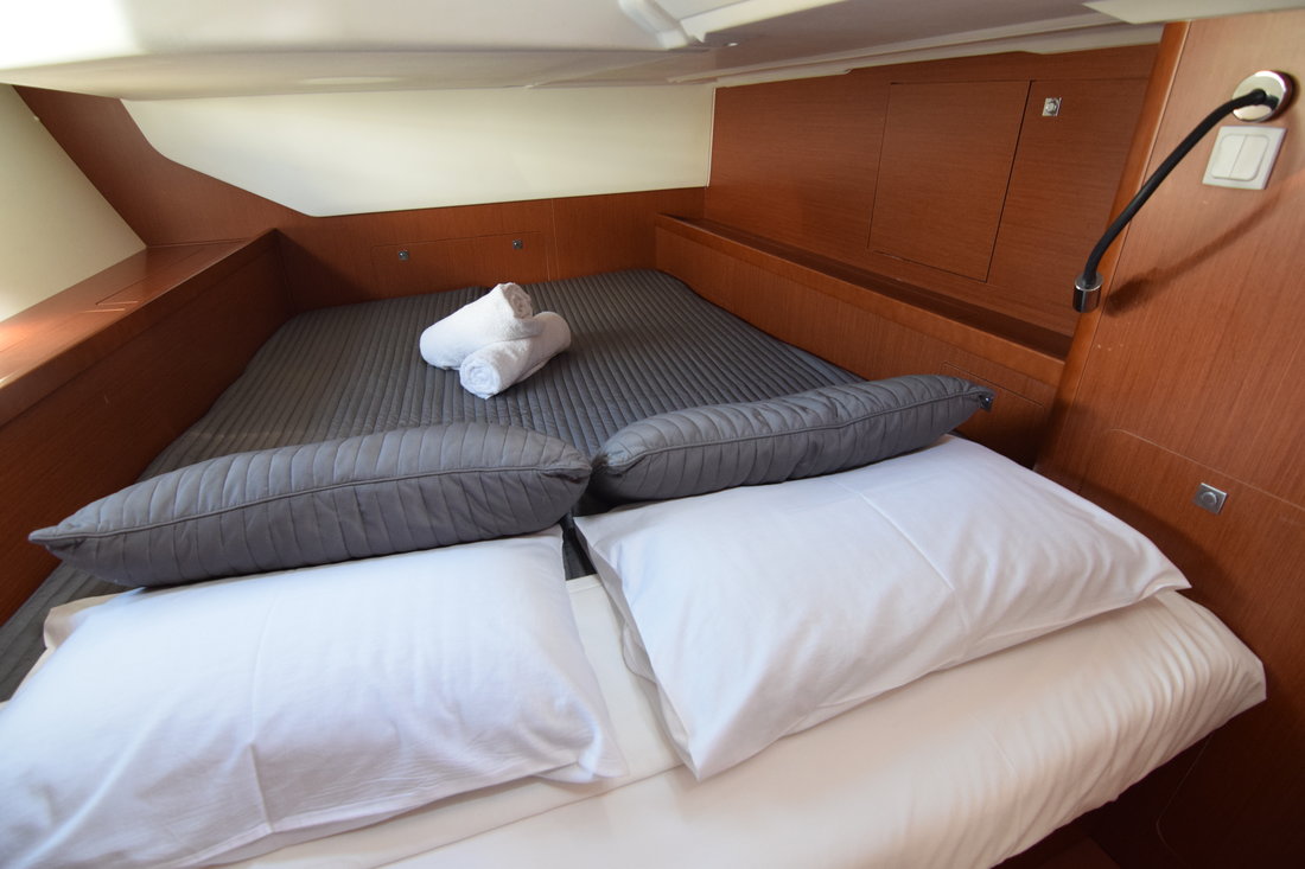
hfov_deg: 95.0
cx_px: 652
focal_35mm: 16
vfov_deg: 72.0
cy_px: 434
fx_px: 598
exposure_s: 1/50
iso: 1600
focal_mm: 11
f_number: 3.5
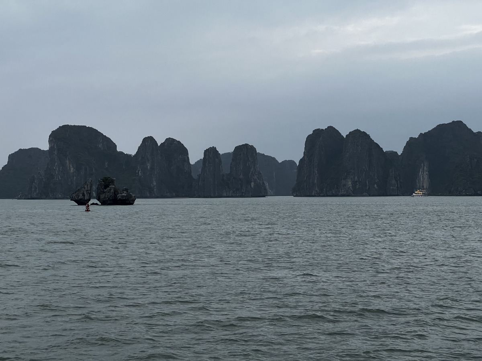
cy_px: 180
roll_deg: +0.4
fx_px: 1072
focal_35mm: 77
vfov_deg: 19.1
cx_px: 241
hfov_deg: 25.3
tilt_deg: +1.5
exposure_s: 1/99
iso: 160
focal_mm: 9
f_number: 2.8
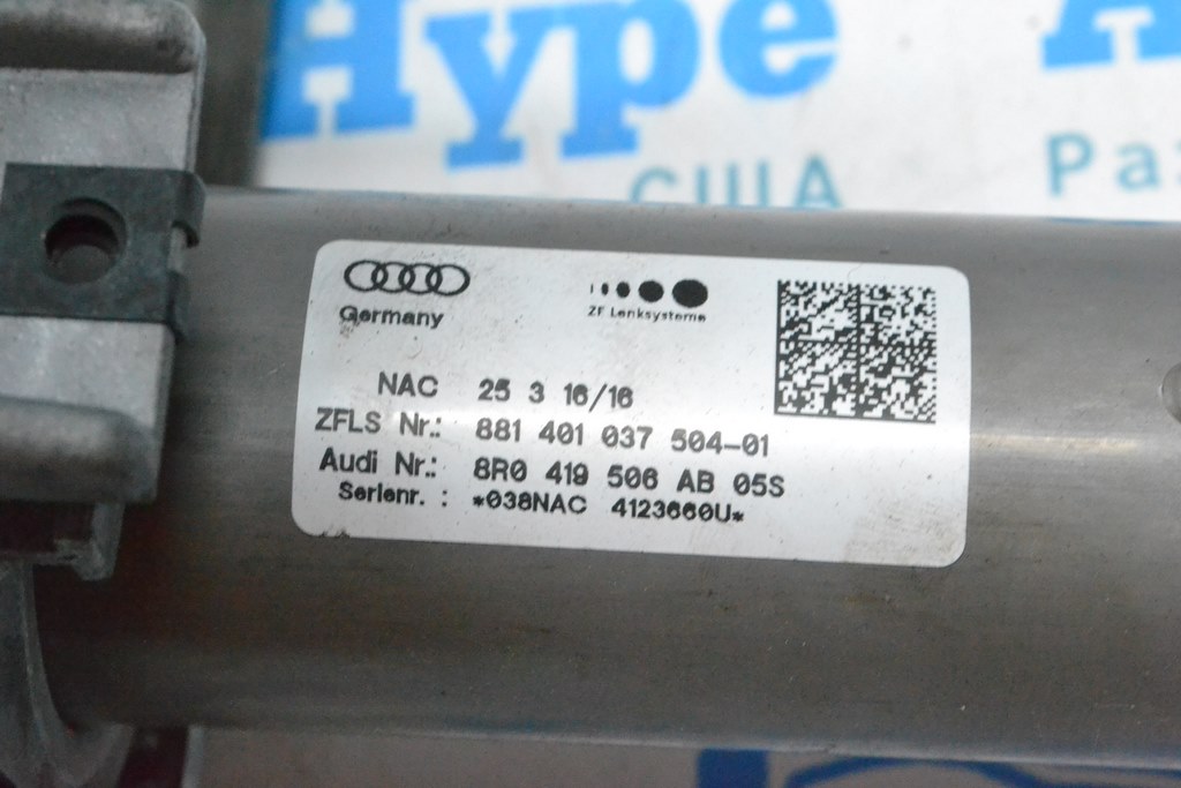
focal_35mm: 82
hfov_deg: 24.6
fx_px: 2707
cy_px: 394
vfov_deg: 16.6
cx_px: 590
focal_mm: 55
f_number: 13
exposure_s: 1/100
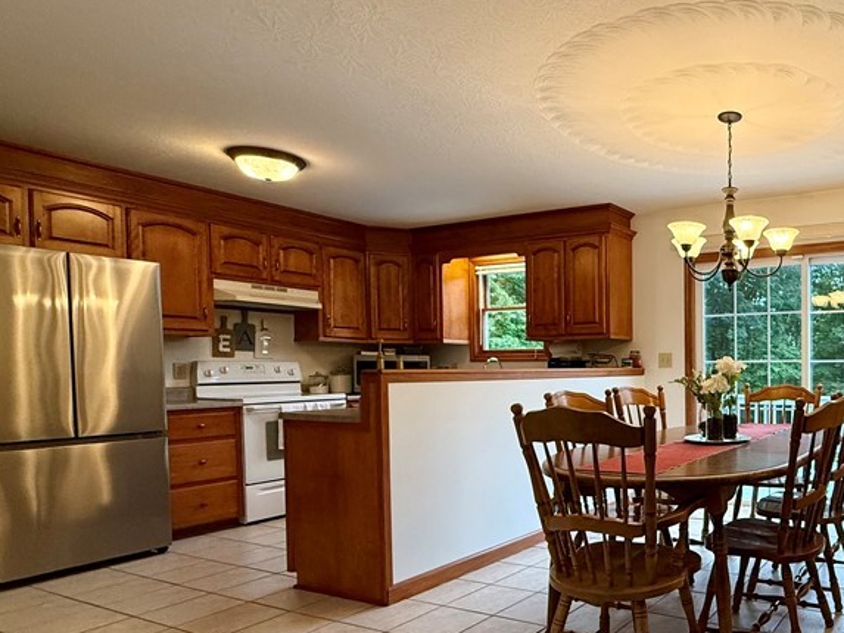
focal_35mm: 25
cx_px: 726
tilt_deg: -1.4
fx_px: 610
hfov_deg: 60.9
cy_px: 393
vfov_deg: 54.3
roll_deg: +0.3
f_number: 2.2
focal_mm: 2.22
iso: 250
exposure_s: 1/120
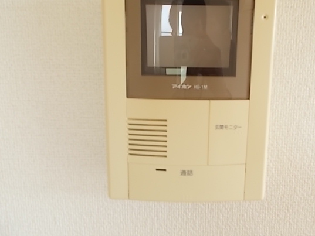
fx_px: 282
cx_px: 183
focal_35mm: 31
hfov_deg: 58.0
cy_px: 108
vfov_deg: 45.4
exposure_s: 1/25
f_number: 3.2
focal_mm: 4.6
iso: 80
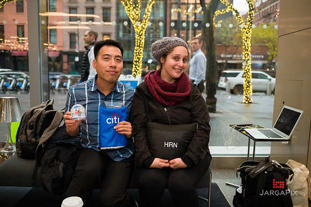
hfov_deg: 63.7
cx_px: 156
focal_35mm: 29
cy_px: 104
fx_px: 250
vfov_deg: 44.9
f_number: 3.2
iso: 400
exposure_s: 1/125
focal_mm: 29
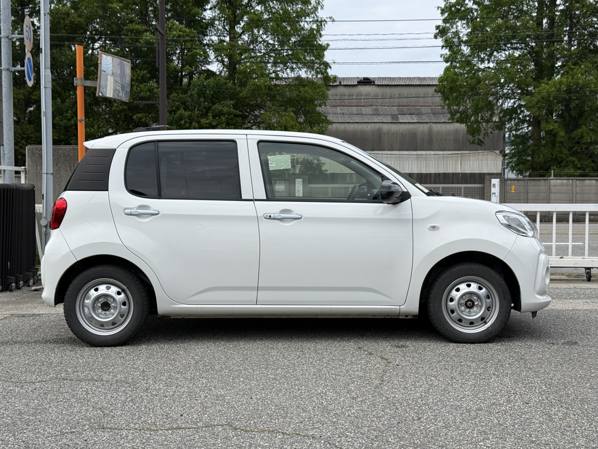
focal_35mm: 48
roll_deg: -0.1
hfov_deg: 39.7
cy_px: 224
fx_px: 829
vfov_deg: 30.3
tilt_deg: -2.7
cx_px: 299
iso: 64
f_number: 1.78
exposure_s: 1/4329
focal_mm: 6.76
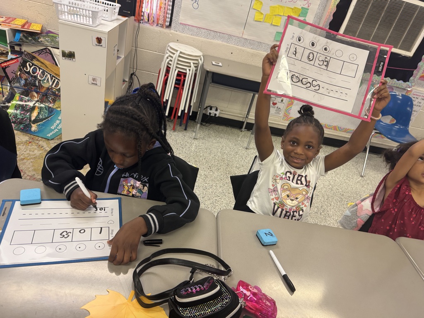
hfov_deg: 71.6
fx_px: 294
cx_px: 212
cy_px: 159
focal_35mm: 24
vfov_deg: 56.8
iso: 200
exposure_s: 1/120
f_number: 1.78
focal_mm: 6.76
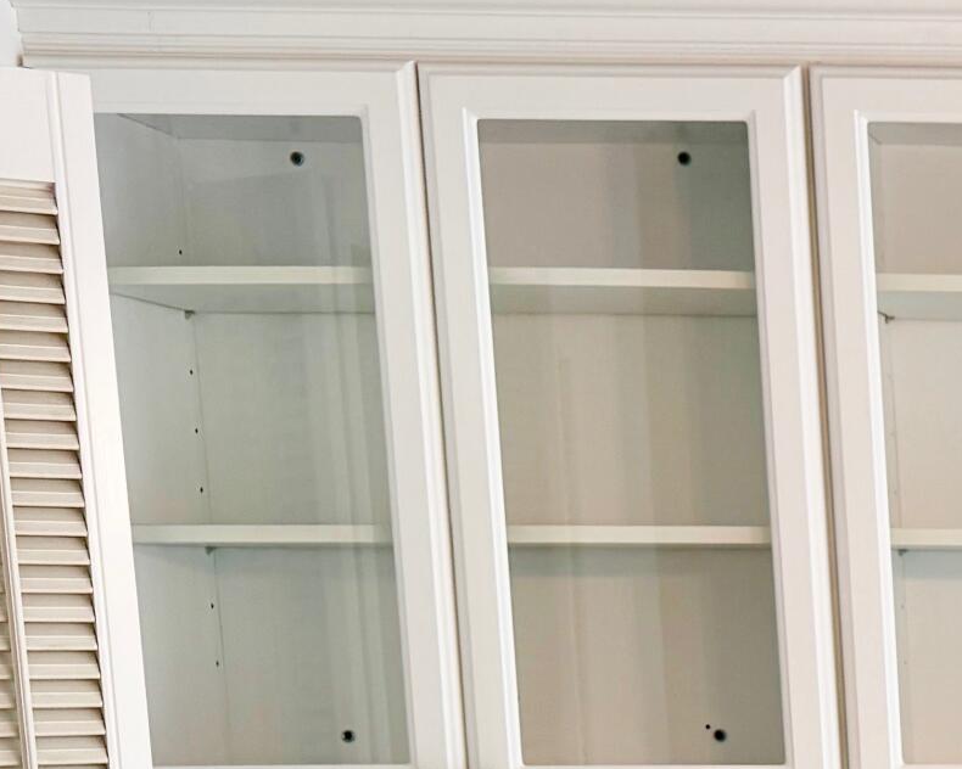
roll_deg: +0.0
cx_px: 1544
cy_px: 1031
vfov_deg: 16.2
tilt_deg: -8.7
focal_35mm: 89
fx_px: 2534
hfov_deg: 18.4
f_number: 1.78
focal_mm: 6.76
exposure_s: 1/397
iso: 100
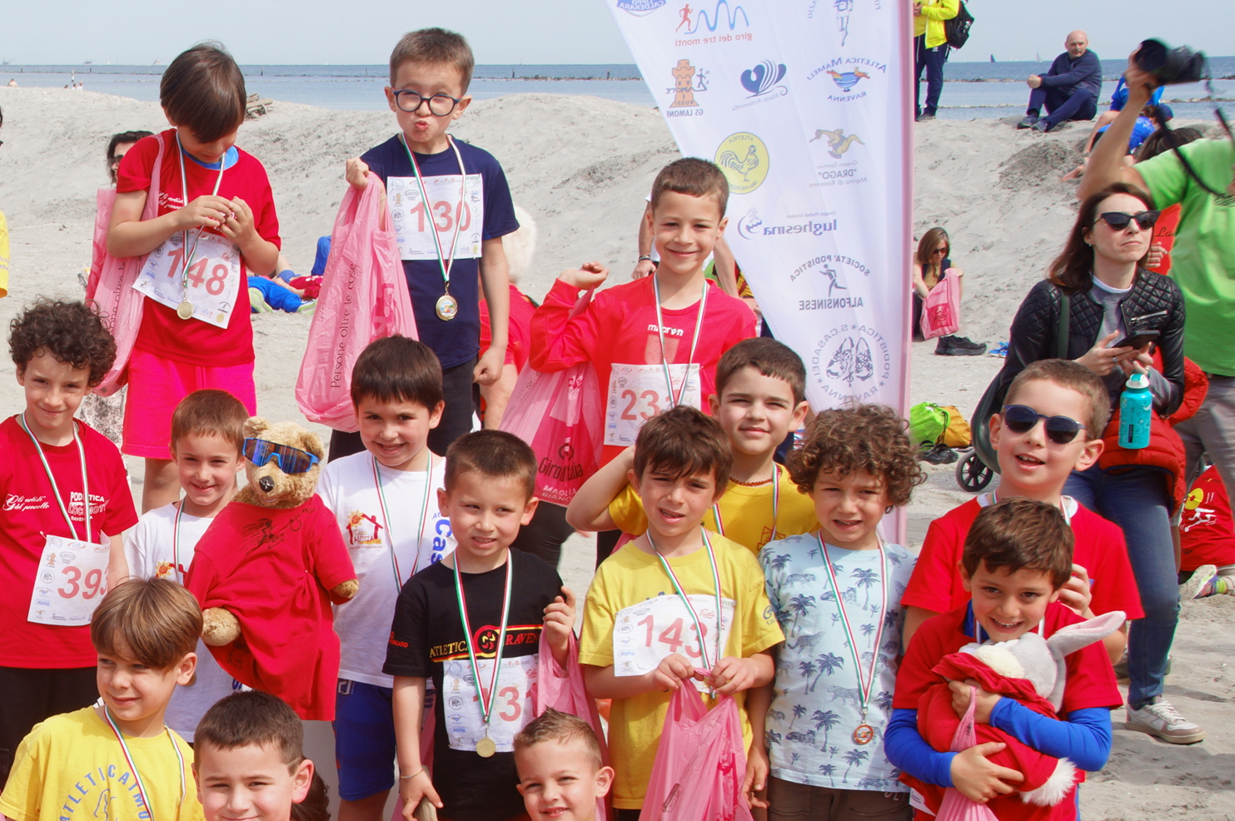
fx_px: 2502
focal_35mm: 73
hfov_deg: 26.5
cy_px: 600
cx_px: 47
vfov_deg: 18.5
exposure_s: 1/125
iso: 100
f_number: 9
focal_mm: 24
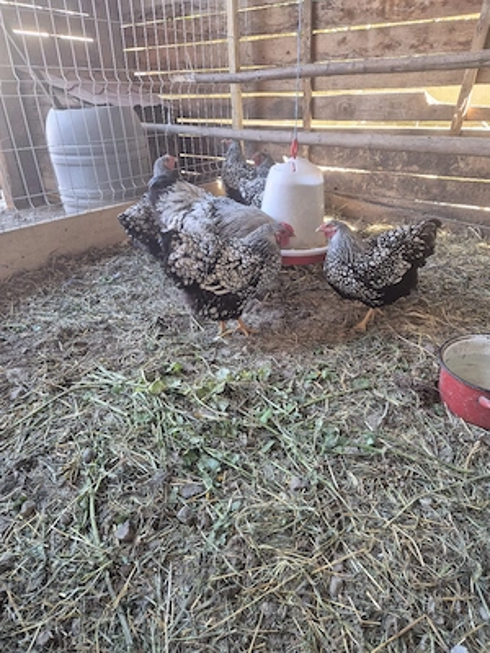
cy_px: 326
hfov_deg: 58.9
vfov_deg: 73.9
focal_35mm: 23
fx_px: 434
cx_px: 245
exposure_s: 1/100
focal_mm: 5.4
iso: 400
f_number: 1.8
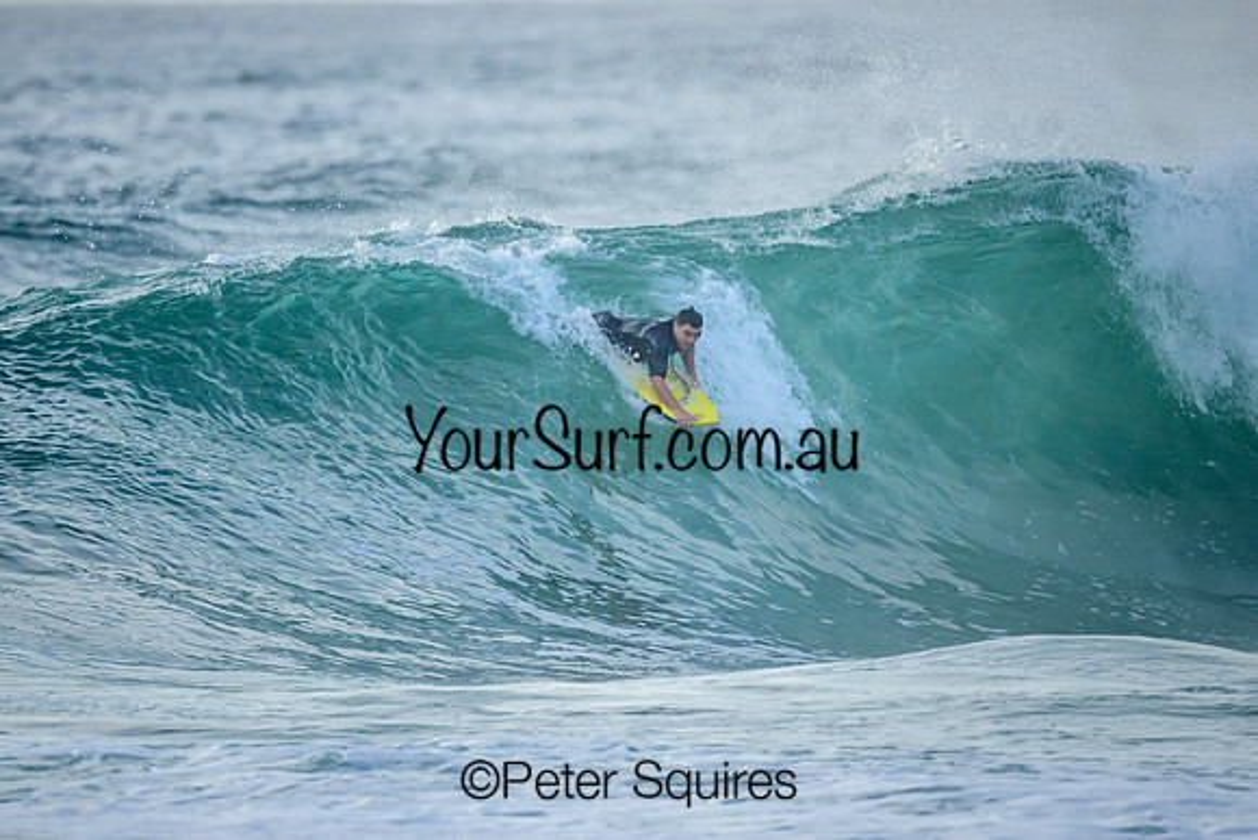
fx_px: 34309
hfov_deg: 2.1
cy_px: 385
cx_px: 591
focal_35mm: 982
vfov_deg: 1.4
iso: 800
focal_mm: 800
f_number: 6.3
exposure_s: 1/2500
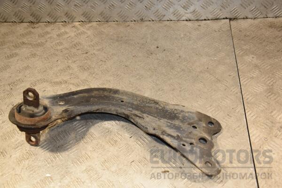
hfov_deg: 49.6
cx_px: 141
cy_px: 94
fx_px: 305
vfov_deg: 34.2
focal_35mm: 39
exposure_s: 1/200
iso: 800
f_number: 5
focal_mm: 26
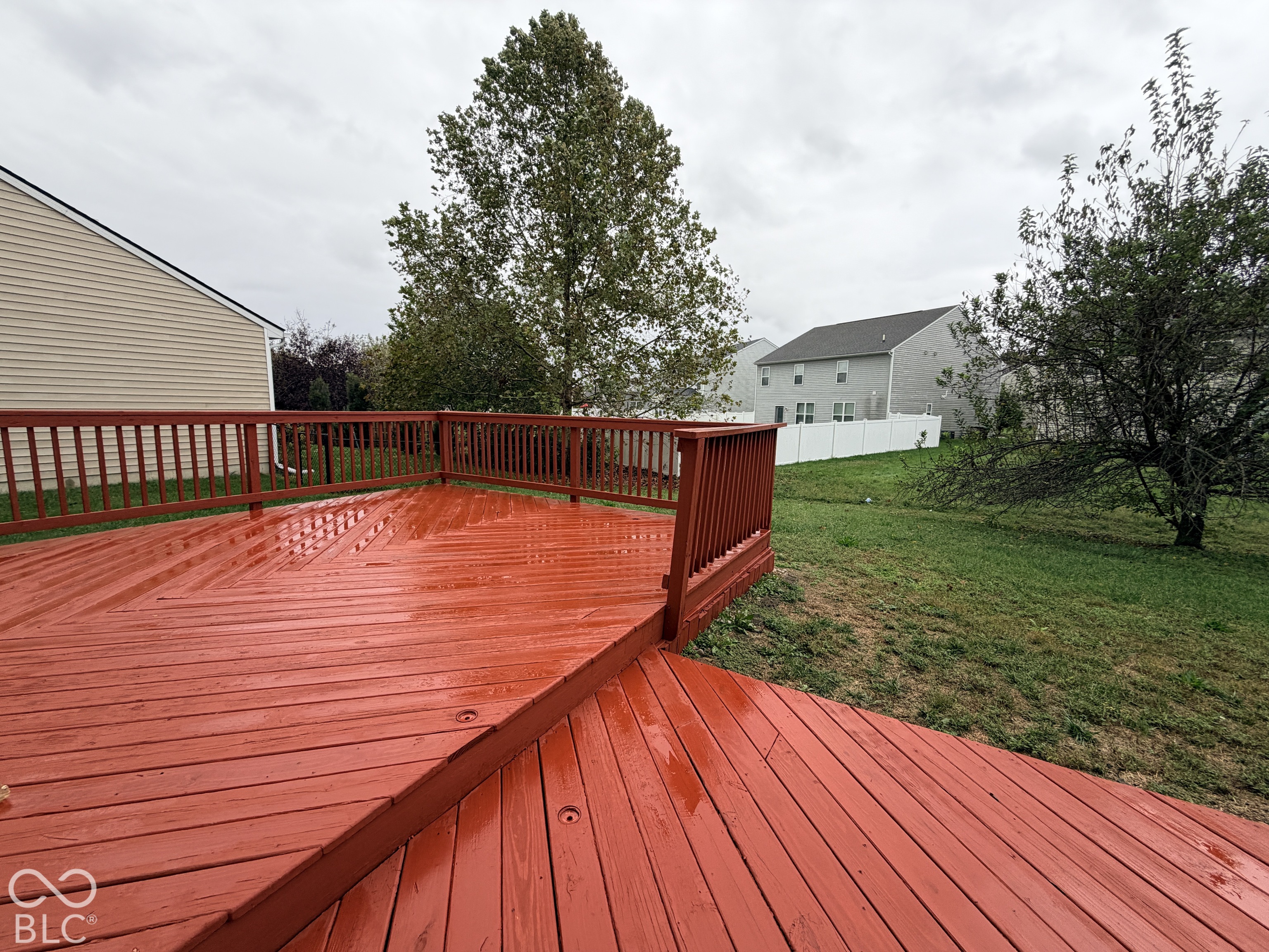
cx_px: 634
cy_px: 476
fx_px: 513
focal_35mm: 14
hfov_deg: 102.1
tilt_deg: -8.1
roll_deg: -0.9
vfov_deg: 85.7
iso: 50
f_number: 2.2
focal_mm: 2.22
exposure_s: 1/374
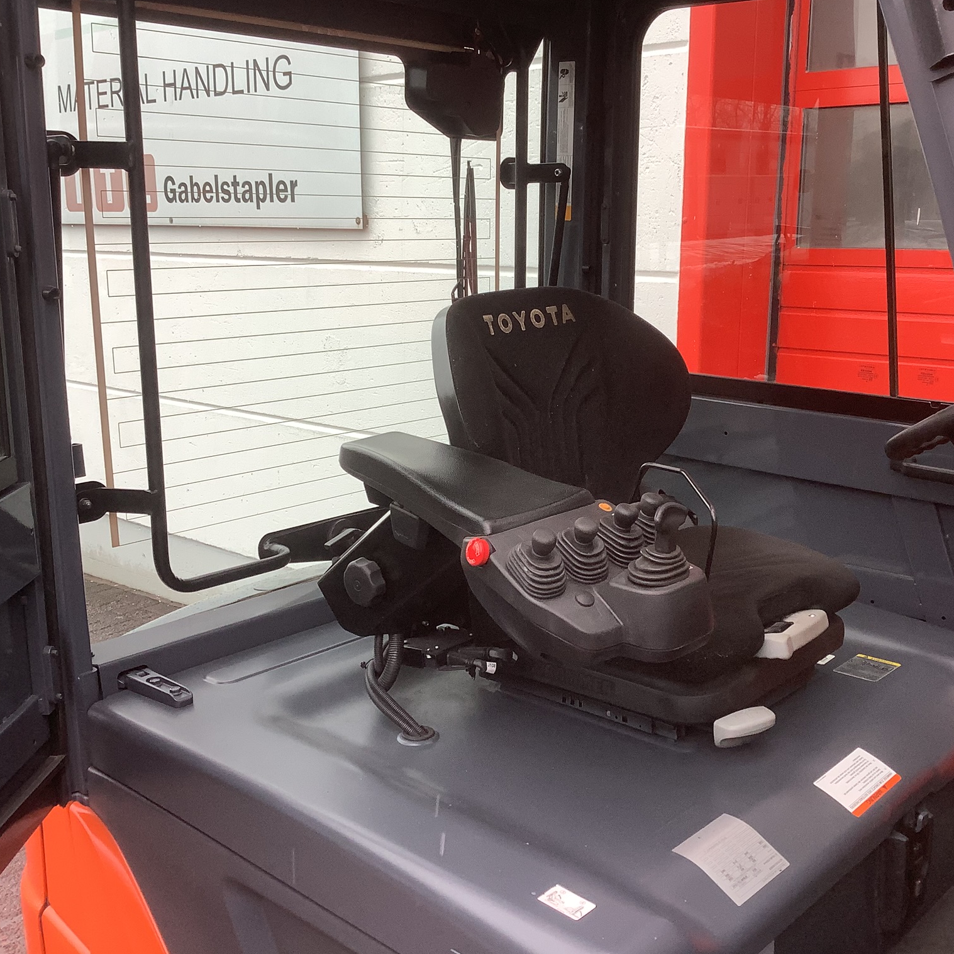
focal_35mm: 37
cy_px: 474
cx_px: 545
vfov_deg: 44.9
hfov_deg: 44.8
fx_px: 1154
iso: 40
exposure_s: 1/120
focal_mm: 3.3
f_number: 2.4
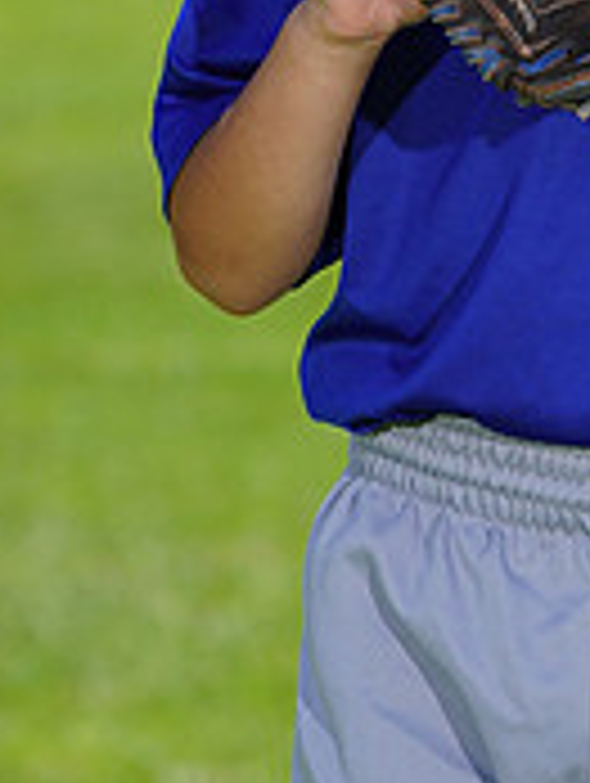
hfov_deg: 2.5
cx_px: 624
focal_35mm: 585
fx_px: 13262
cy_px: -266
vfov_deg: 3.4
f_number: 8
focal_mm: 183
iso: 100
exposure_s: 1/250
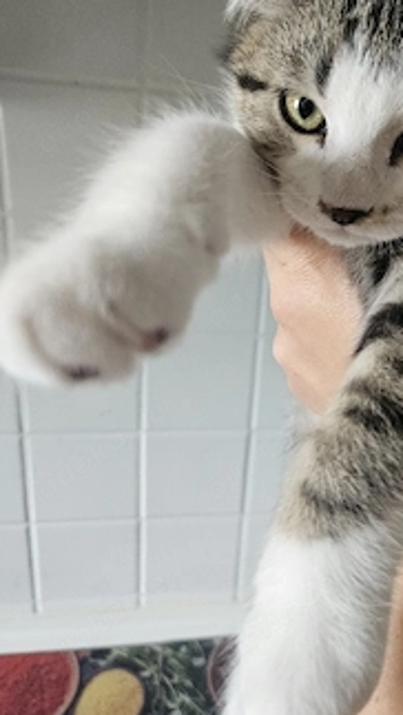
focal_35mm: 31
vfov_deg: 62.3
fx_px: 588
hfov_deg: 36.6
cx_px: 319
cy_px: 301
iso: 320
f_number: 1.8
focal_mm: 5.4
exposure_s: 1/101
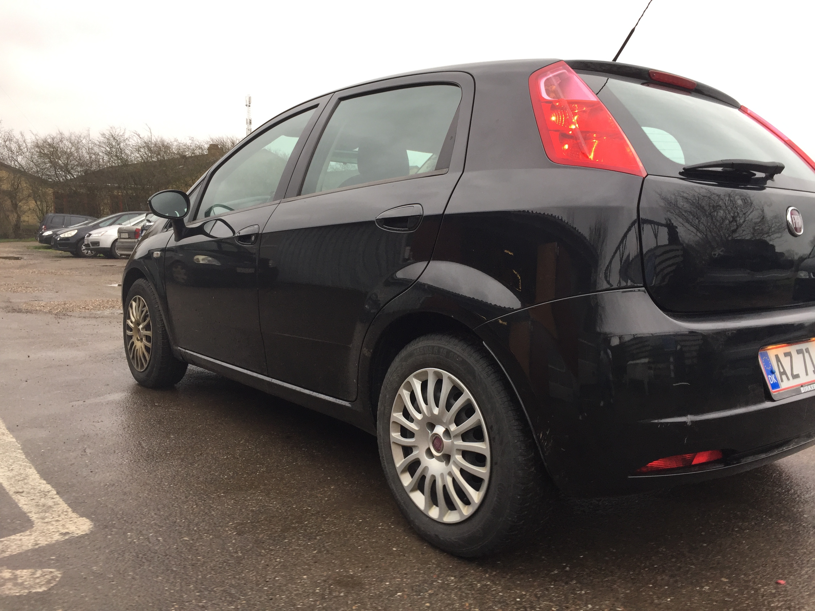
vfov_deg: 48.2
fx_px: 683
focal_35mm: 29
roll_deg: -1.7
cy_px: 306
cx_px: 408
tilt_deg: -5.0
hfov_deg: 61.7
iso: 50
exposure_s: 1/100
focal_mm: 4.15
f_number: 2.2
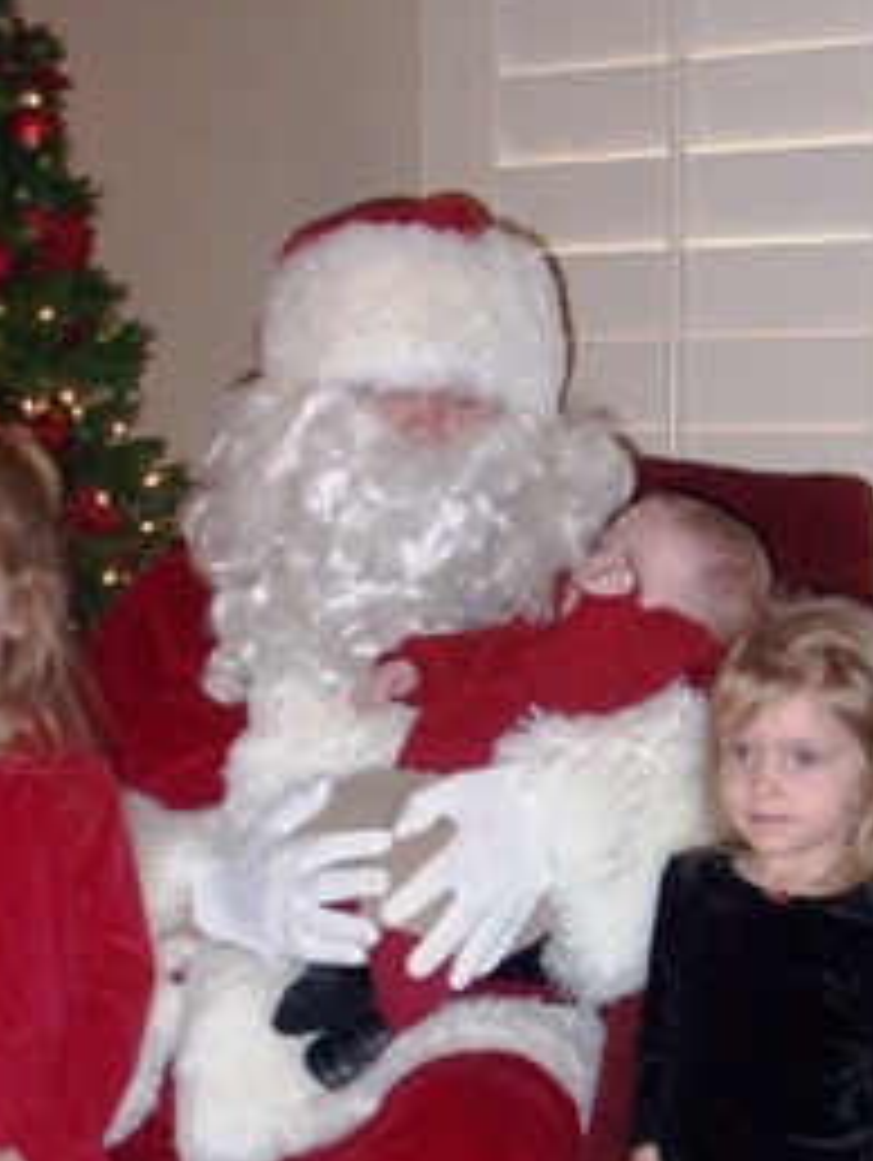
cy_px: 990
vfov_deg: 22.6
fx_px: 2854
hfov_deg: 17.4
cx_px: 428
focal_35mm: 85
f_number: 4
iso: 200
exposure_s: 1/80
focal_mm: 8
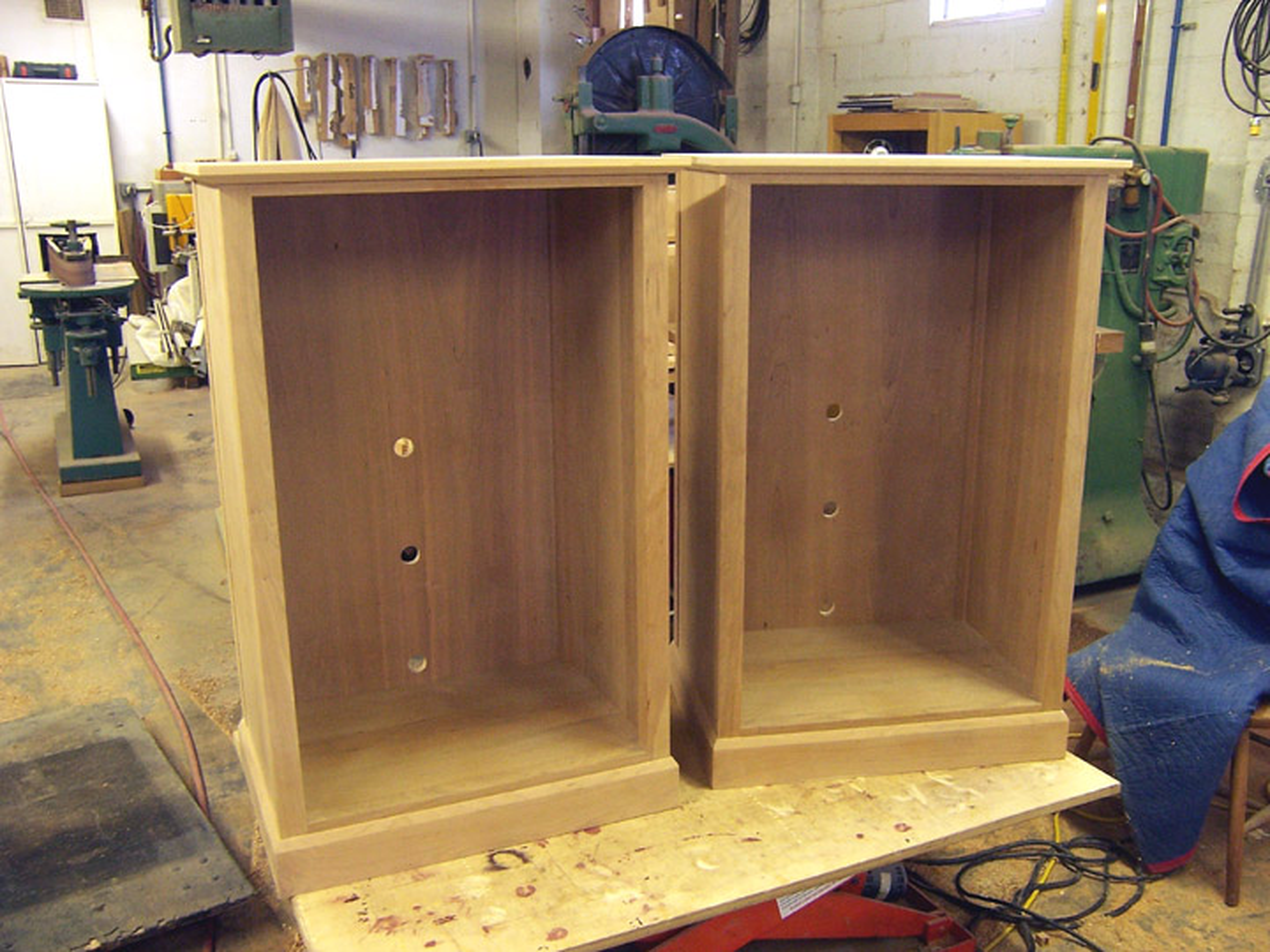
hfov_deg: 55.4
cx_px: 635
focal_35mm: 33
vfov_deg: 42.9
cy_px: 476
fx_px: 1211
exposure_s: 1/8
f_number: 3.4
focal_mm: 5.5
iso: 140
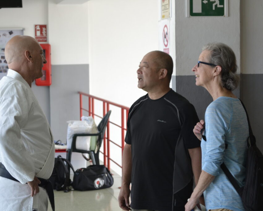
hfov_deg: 20.5
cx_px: 119
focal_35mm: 94
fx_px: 728
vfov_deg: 16.4
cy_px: 106
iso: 400
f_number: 5.6
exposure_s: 1/60
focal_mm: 55
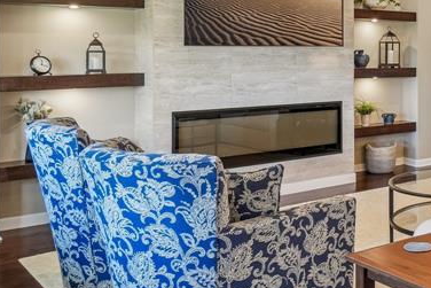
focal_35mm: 49
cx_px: 472
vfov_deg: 27.1
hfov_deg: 34.8
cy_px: 61
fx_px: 587
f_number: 8
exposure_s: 1/10
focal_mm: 12
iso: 400
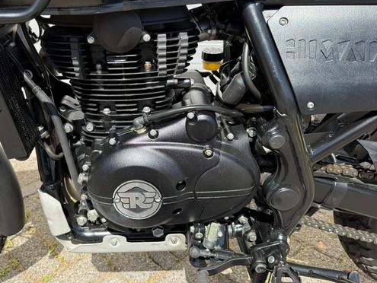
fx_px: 338
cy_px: 125
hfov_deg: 57.7
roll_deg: -1.2
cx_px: 146
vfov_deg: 45.4
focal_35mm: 31
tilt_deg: -23.9
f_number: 1.78
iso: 100
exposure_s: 1/1292
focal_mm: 6.76
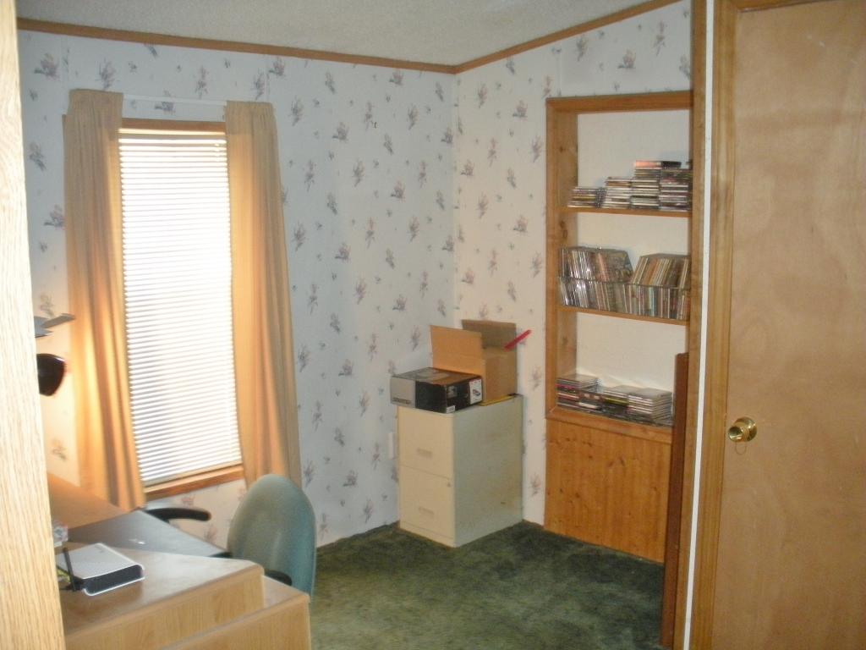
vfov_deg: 40.7
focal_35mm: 35
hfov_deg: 52.6
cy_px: 325
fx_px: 876
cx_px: 433
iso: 400
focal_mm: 6.3
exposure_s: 1/30
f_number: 3.5
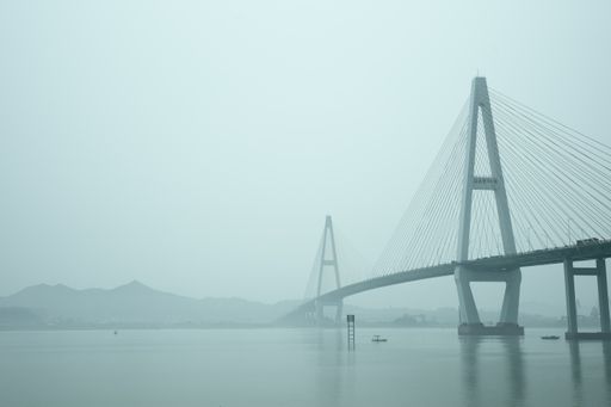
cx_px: 306
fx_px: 679
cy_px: 204
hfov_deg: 48.5
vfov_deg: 33.4
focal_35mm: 40
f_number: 13
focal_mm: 26
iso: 100
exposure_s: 1/500
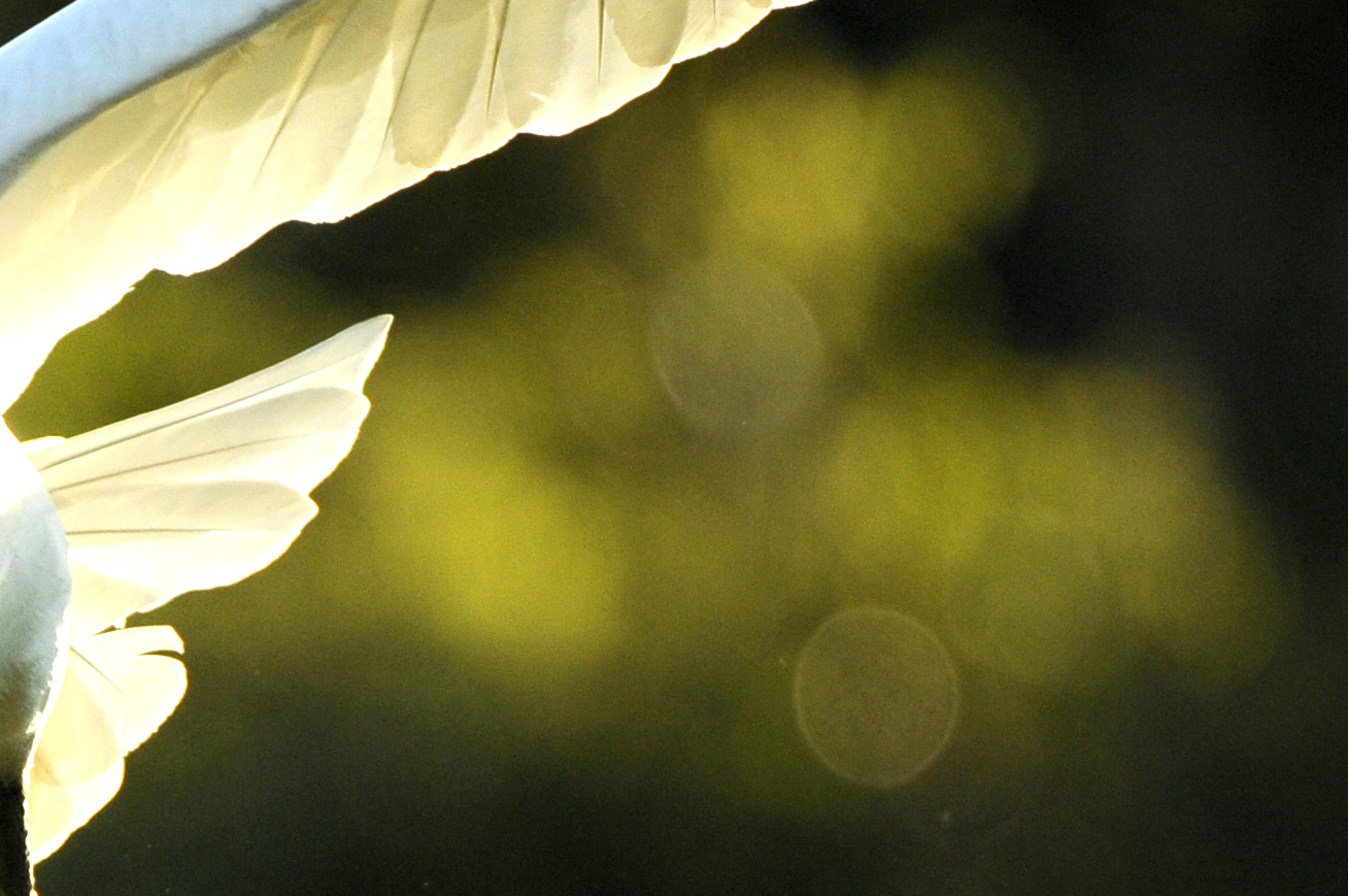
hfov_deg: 1.0
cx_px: -49
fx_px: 73570
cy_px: 904
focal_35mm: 1967
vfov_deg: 0.7
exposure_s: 1/1250
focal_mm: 400
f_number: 4
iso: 400
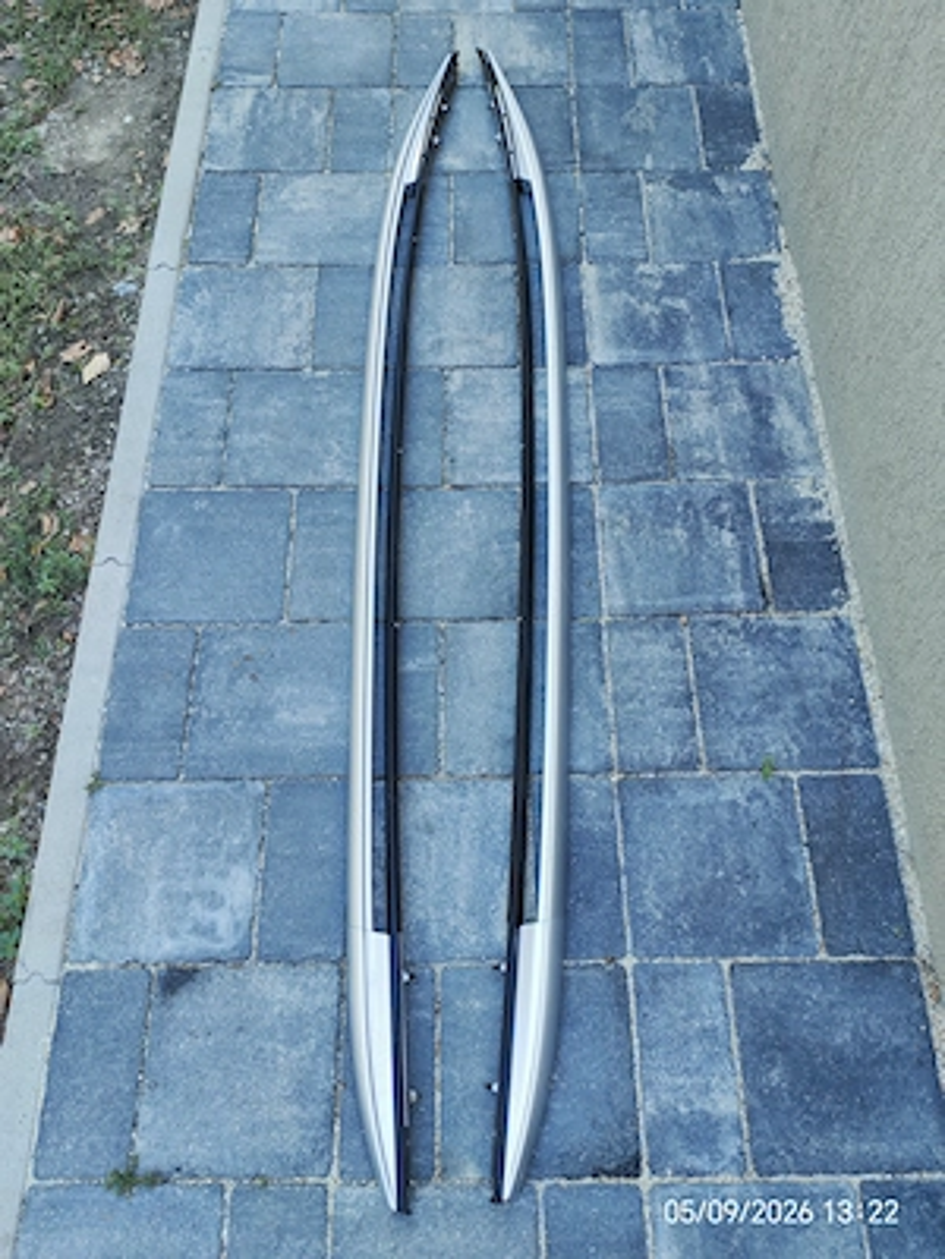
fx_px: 983
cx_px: 472
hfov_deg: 51.4
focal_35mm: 27
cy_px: 630
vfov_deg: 65.3
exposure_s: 1/100
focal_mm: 6.12
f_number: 1.9
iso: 125
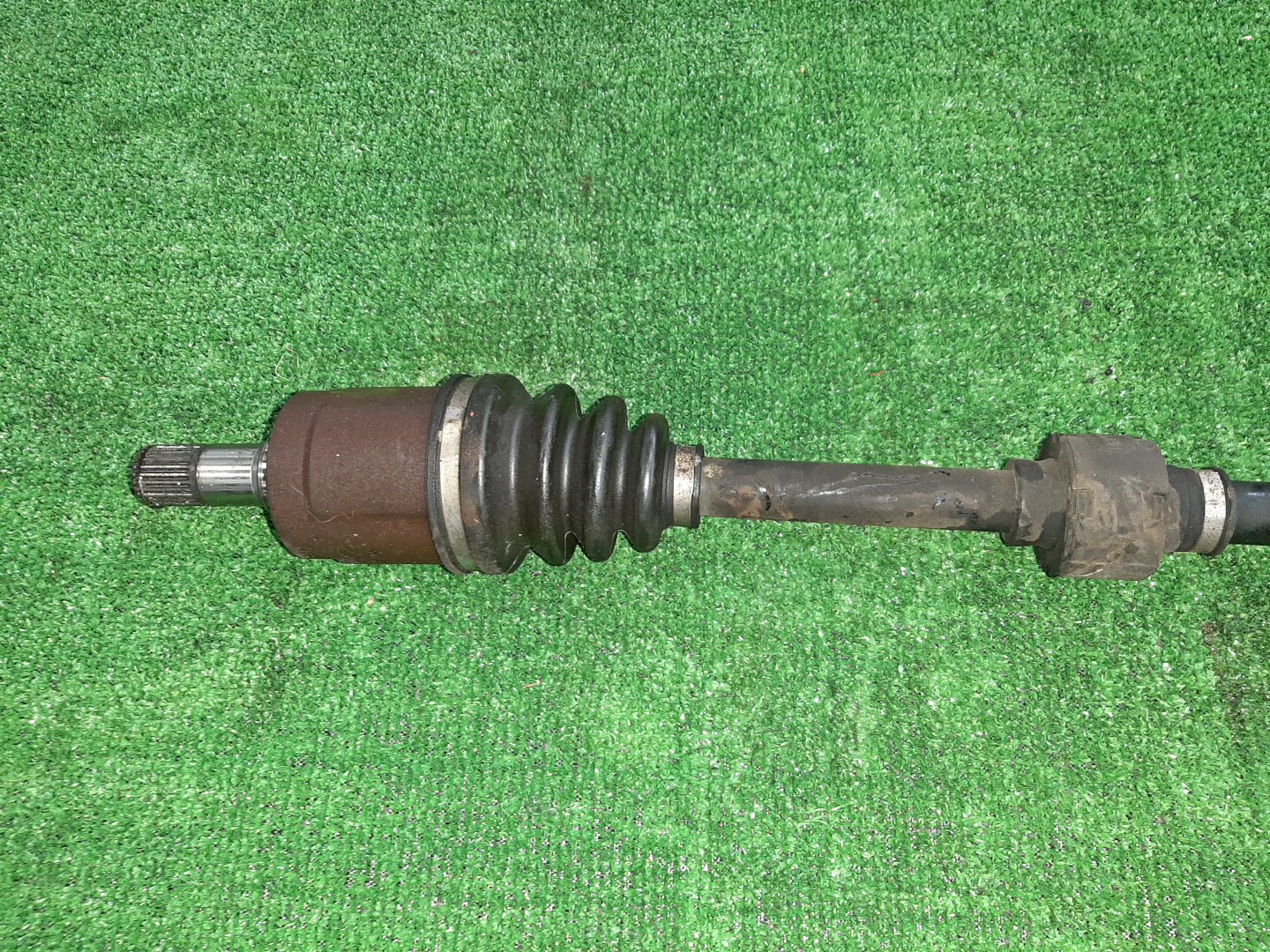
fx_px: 954
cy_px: 476
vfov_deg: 53.1
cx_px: 635
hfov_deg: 67.3
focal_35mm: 26
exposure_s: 1/25
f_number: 1.7
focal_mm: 3.93
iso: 242
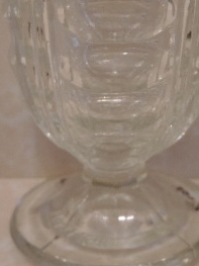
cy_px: 95
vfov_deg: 13.6
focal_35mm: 145
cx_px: 116
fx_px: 1112
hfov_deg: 10.2
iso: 400
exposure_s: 1/30
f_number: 4
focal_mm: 15.1
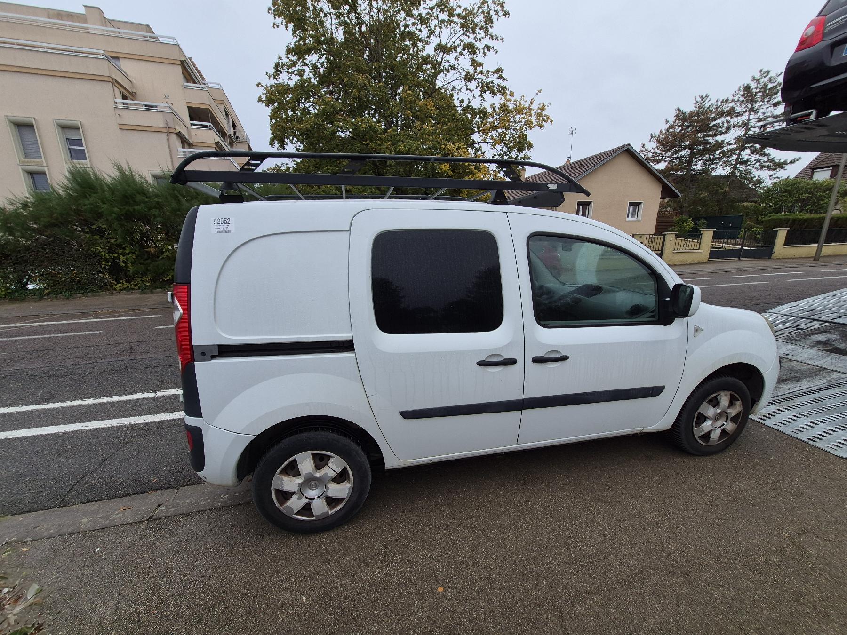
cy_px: 318
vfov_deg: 89.9
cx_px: 424
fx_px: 318
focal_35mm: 13
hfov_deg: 106.2
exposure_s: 1/1250
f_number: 2.2
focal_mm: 1.74
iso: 40
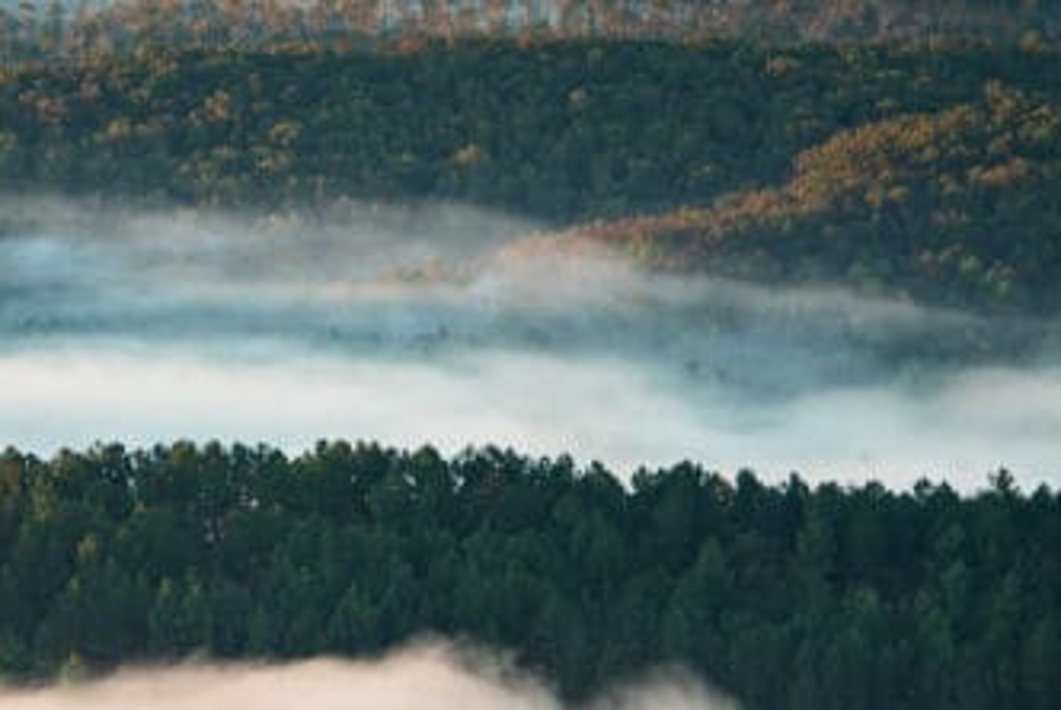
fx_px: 9557
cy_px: 582
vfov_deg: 4.2
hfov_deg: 6.3
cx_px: -236
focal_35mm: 324
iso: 100
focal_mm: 105
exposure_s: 1/60
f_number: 3.5
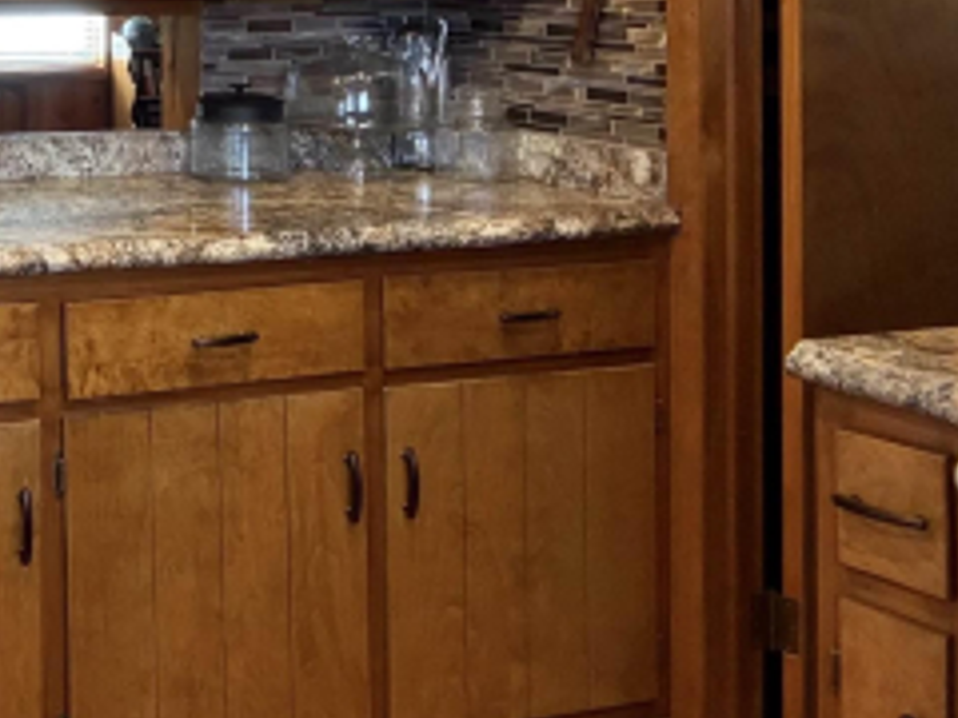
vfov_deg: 21.9
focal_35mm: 64
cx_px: -190
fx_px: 1771
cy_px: -36
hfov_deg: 26.8
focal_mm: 2.69
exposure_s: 1/60
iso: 160
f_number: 1.9
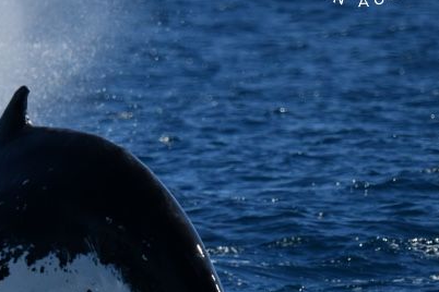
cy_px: 131
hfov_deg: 2.3
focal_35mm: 895
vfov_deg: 1.5
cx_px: 10
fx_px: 10913
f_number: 6
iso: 720
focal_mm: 450
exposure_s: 1/8000
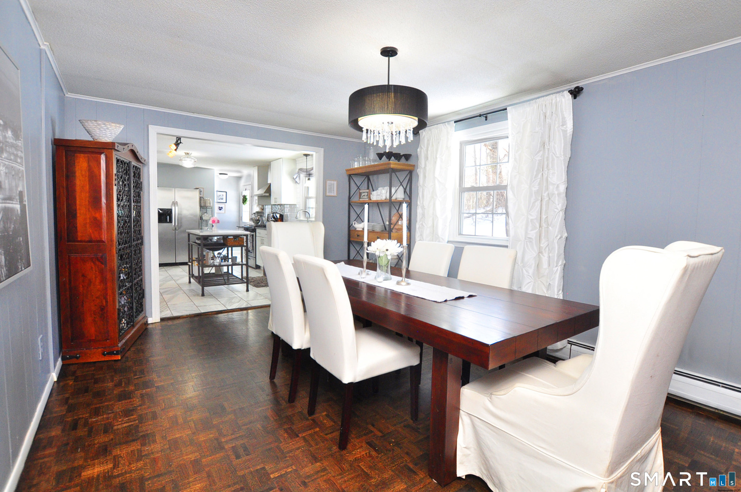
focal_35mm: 15
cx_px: 370
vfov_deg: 77.2
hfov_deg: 100.5
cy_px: 246
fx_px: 308
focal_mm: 10
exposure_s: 1/40
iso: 1000
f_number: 5
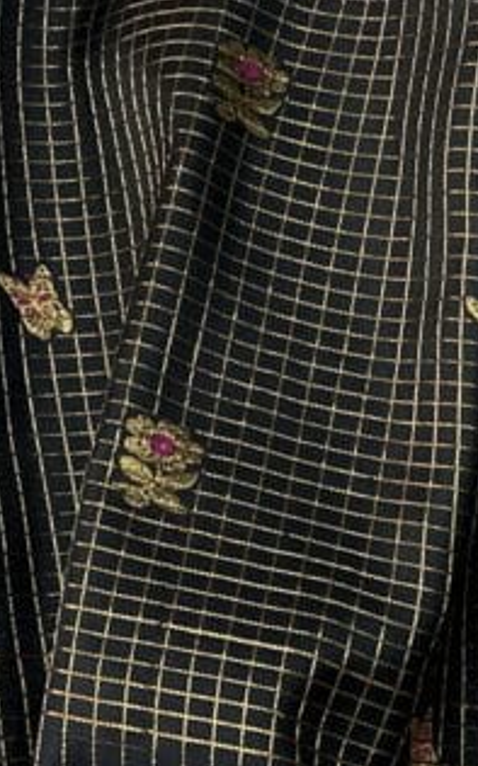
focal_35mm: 131
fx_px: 2735
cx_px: 874
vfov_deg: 15.7
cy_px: 733
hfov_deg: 9.5
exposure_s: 1/100
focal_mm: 5.7
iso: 32
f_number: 1.5
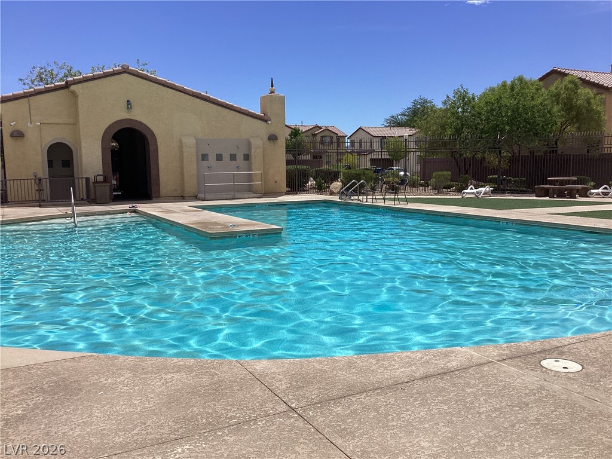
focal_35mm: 31
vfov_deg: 45.4
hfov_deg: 58.4
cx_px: 306
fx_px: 548
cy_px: 230
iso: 25
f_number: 2.4
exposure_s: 1/2809
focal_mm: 3.3
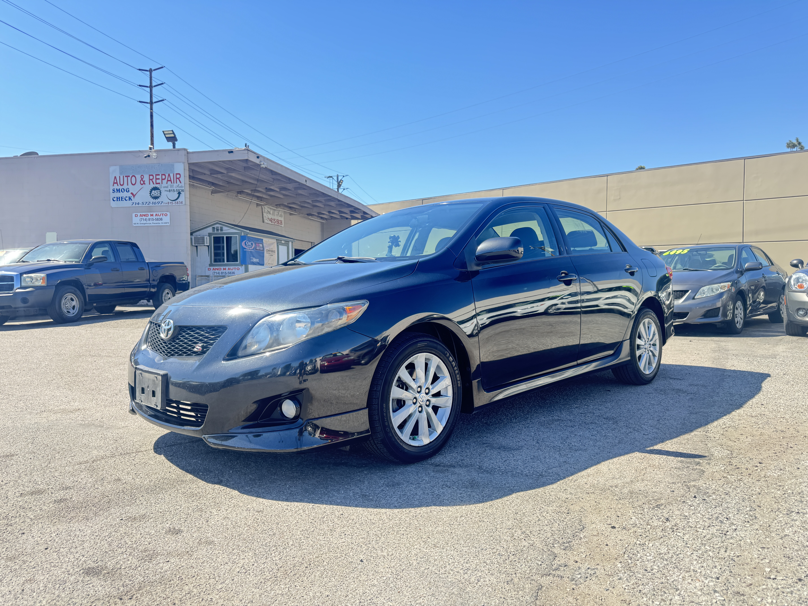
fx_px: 560
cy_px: 303
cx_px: 404
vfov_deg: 56.8
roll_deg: -0.3
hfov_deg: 71.6
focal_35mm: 24
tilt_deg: -2.2
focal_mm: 6.76
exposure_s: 1/470
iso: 80
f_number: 1.78
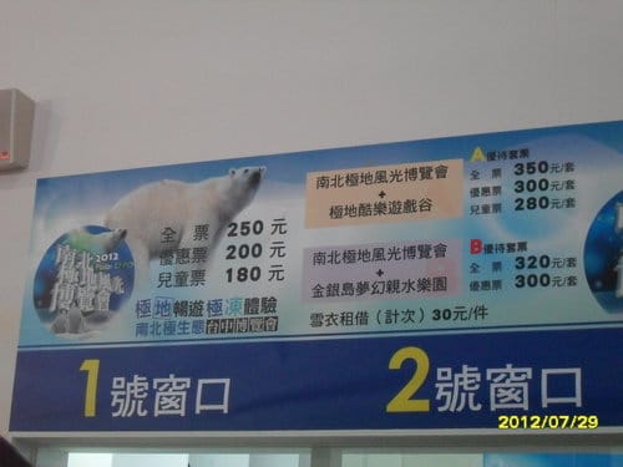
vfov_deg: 21.0
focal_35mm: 70
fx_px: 1260
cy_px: 234
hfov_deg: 27.8
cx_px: 312
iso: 480
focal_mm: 12.3
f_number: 4
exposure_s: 1/20
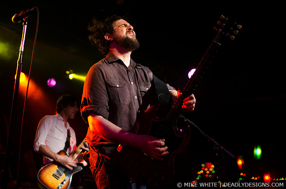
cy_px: 94
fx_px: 357
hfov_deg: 43.7
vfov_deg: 29.7
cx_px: 143
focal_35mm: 45
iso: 1600
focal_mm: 30
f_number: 1.8
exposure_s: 1/160
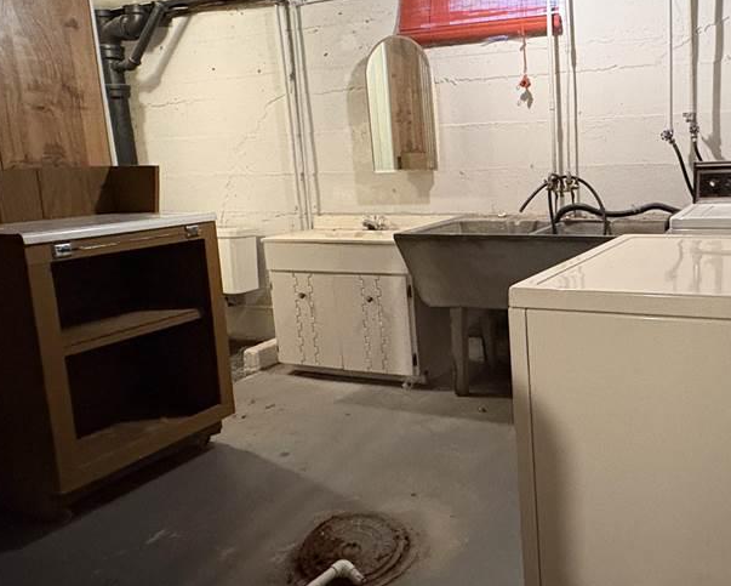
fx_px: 628
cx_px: 566
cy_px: 239
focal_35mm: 29
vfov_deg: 49.7
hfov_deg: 56.8
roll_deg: +2.7
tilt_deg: -7.5
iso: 800
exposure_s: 1/60
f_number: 2.2
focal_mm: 2.22
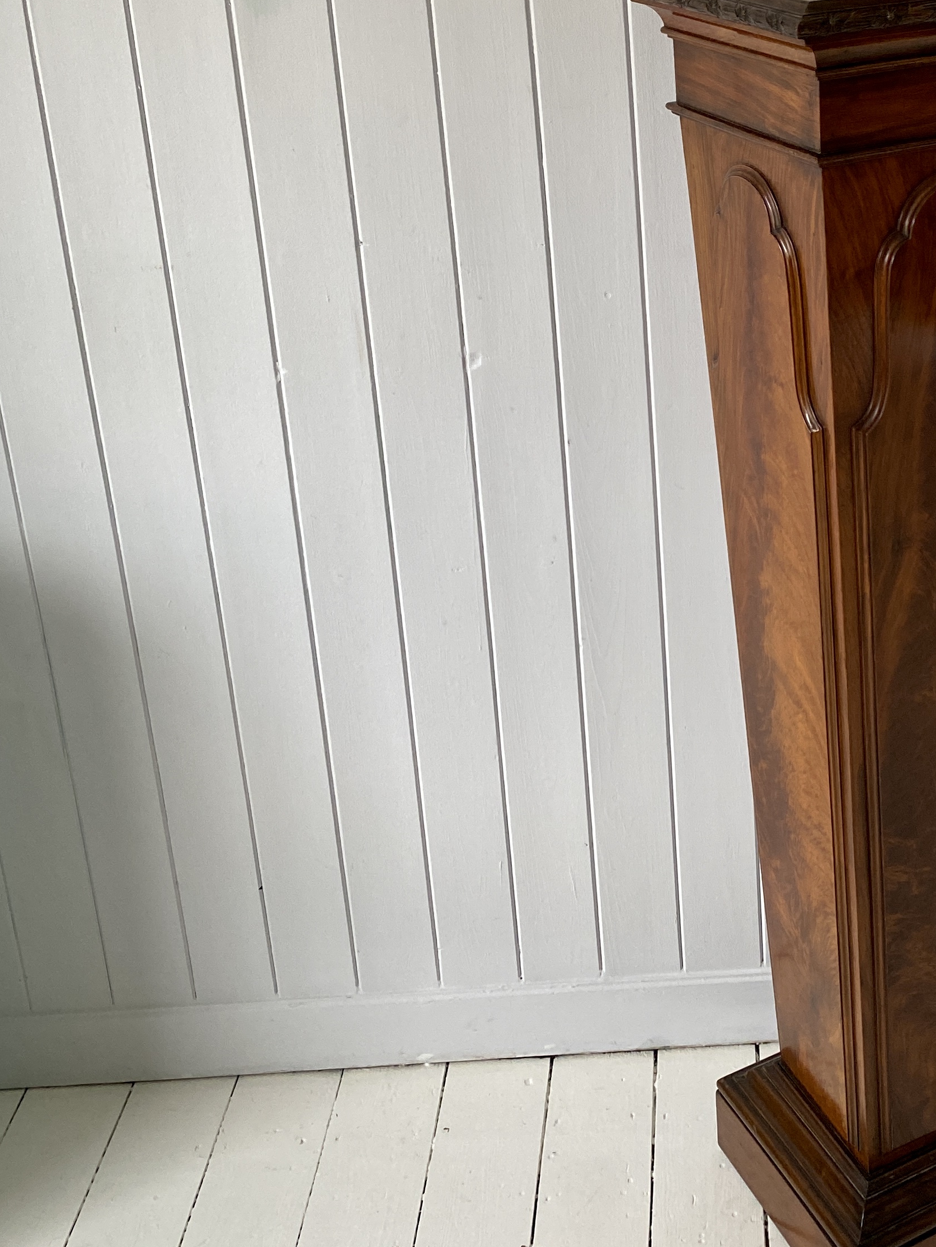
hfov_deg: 30.0
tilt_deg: -18.9
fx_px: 1694
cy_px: 323
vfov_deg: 39.4
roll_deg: +1.5
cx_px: 782
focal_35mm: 47
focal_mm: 4.25
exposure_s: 1/109
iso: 125
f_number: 1.8
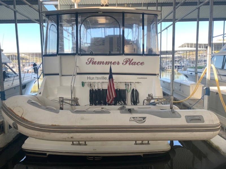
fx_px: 170
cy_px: 84
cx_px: 113
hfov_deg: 67.3
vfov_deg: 53.1
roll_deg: +1.7
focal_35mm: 26
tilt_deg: -6.3
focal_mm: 4.25
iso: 25
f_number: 1.8
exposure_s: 1/132
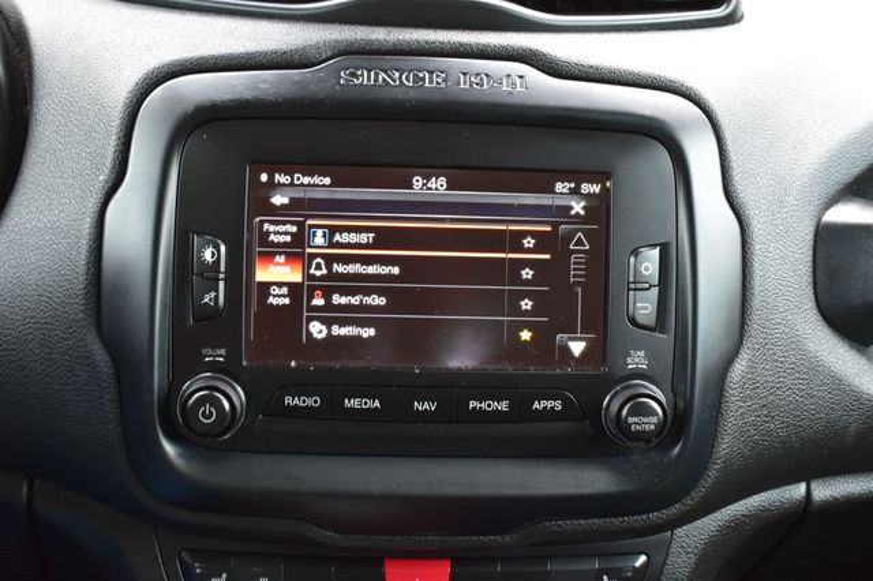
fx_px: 1163
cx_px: 436
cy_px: 290
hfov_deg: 41.1
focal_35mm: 48
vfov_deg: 28.0
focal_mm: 32
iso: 640
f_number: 6.3
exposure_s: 1/15
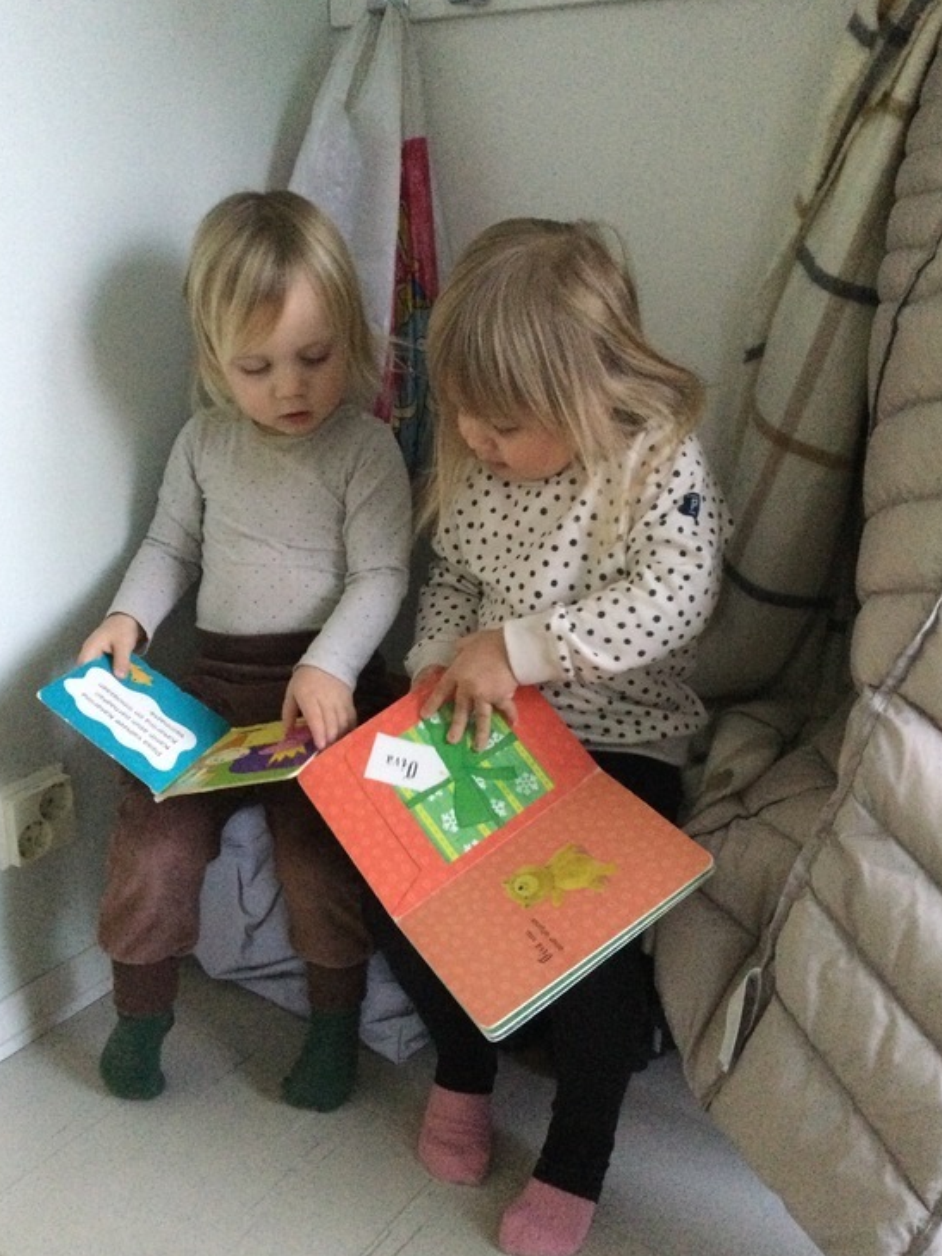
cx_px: 449
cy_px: 610
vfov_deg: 53.9
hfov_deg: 41.8
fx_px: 1233
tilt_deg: -16.9
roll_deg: +0.2
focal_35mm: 34
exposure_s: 1/17
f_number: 2.4
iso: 320
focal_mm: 3.3
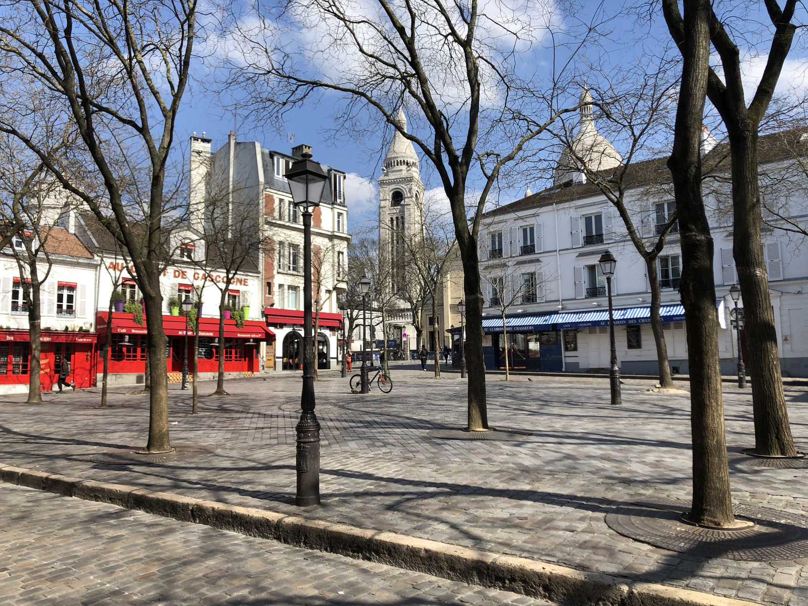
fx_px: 654
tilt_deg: +5.5
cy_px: 303
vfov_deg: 49.7
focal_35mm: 28
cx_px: 404
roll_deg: +1.7
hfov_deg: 63.4
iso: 20
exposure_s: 1/1715
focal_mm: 4
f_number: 1.8
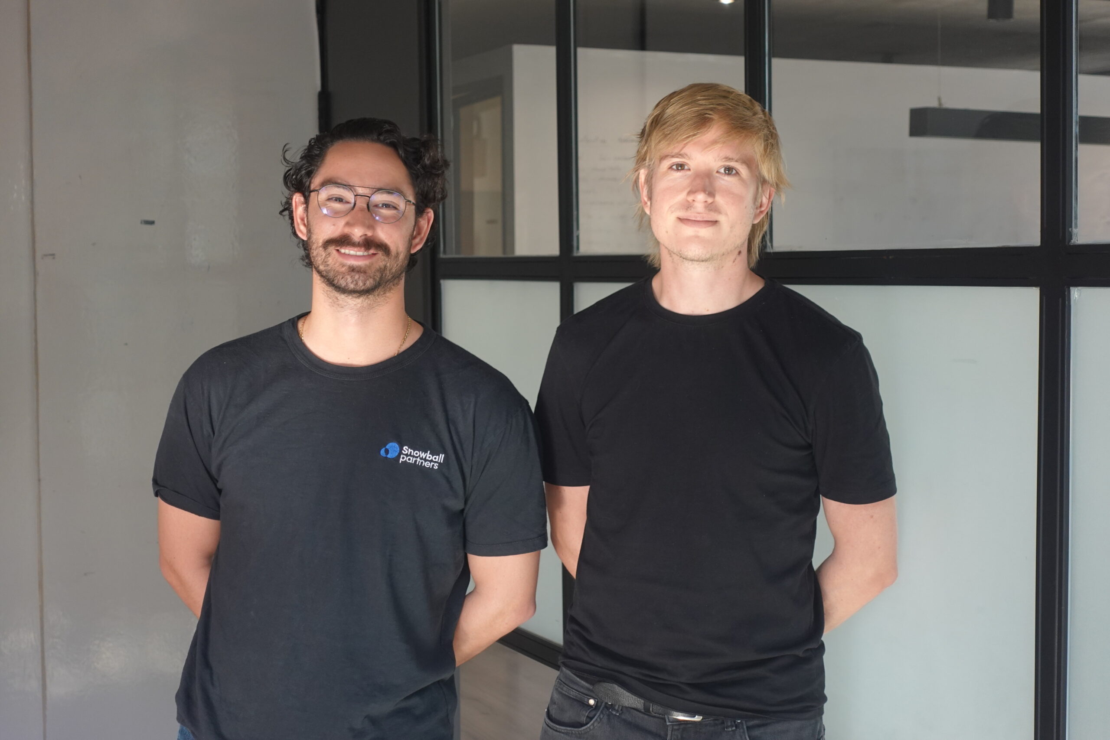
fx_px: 1788
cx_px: 555
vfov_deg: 23.4
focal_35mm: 58
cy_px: 370
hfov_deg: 34.5
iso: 320
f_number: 2.8
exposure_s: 1/60
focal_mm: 21.64
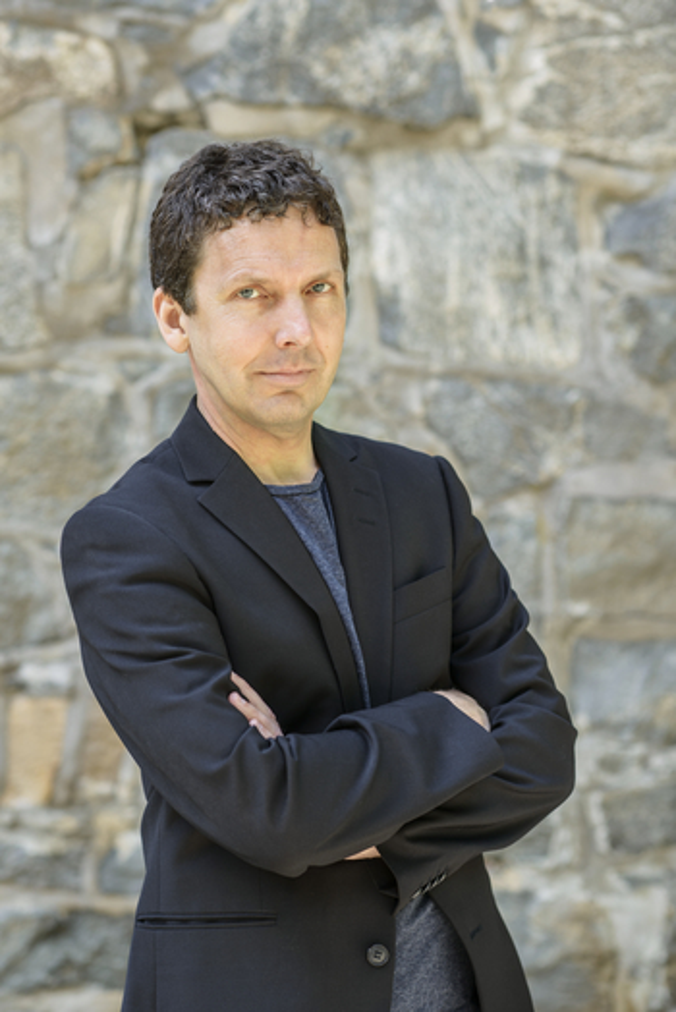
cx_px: 338
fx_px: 2391
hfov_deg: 16.1
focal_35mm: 85
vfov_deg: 23.9
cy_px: 506
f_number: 3.2
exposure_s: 1/400
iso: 320
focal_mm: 85
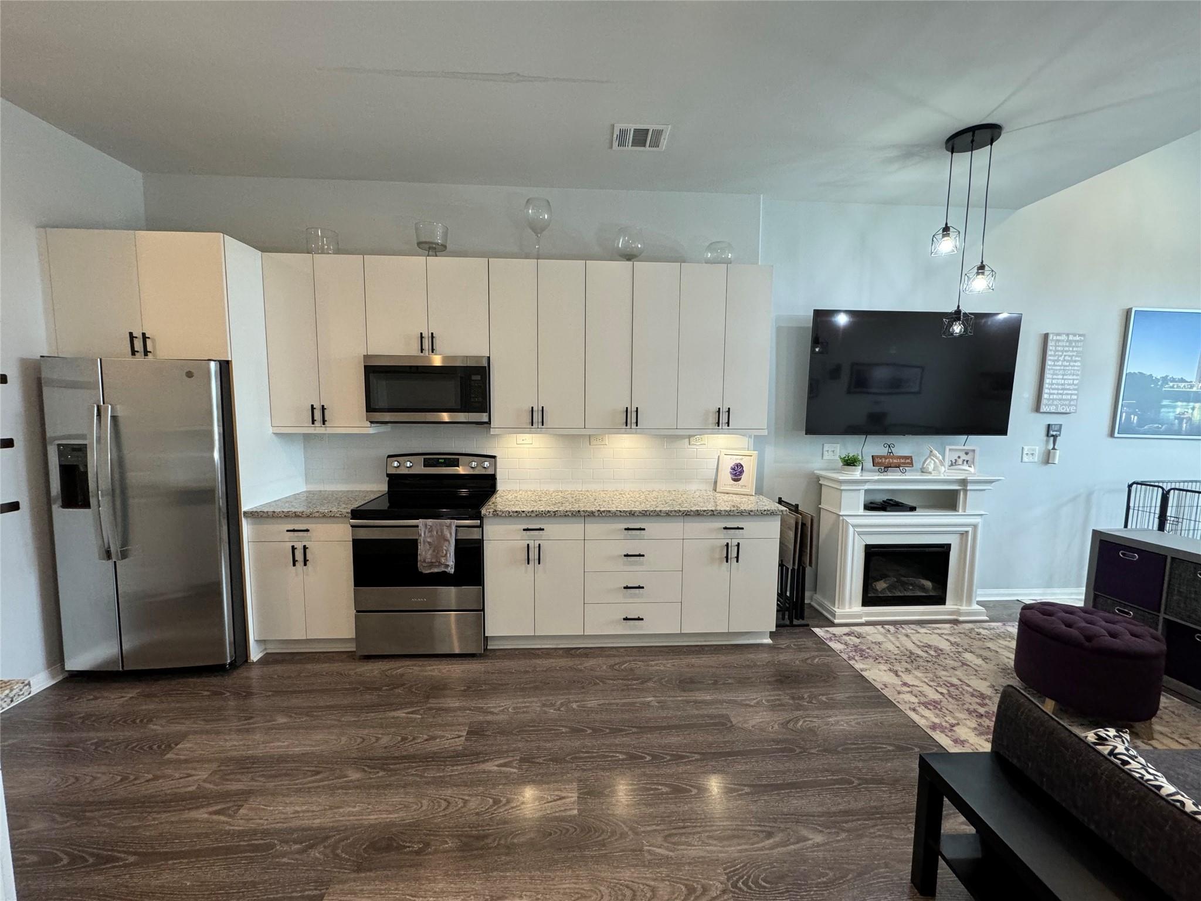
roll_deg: -0.6
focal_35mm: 14
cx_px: 600
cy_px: 450
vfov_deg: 85.7
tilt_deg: -5.6
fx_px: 486
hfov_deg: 102.1
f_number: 2.2
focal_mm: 2.22
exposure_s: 1/120
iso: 250
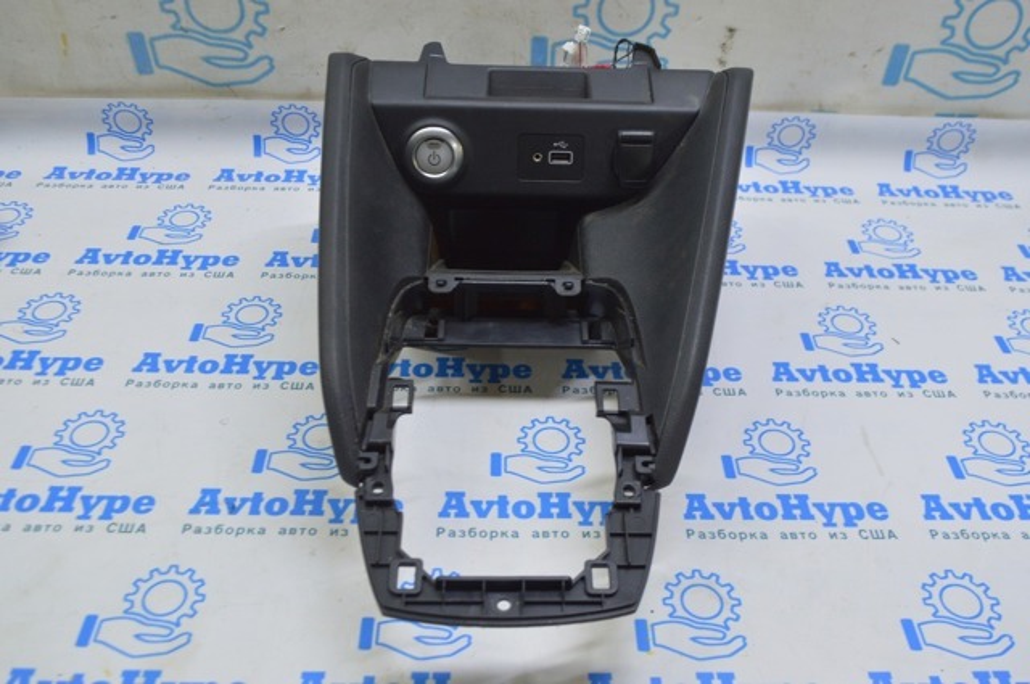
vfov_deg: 38.3
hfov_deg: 55.2
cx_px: 515
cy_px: 342
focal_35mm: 34
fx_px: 986
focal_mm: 23
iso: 400
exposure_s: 1/25
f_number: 5.6
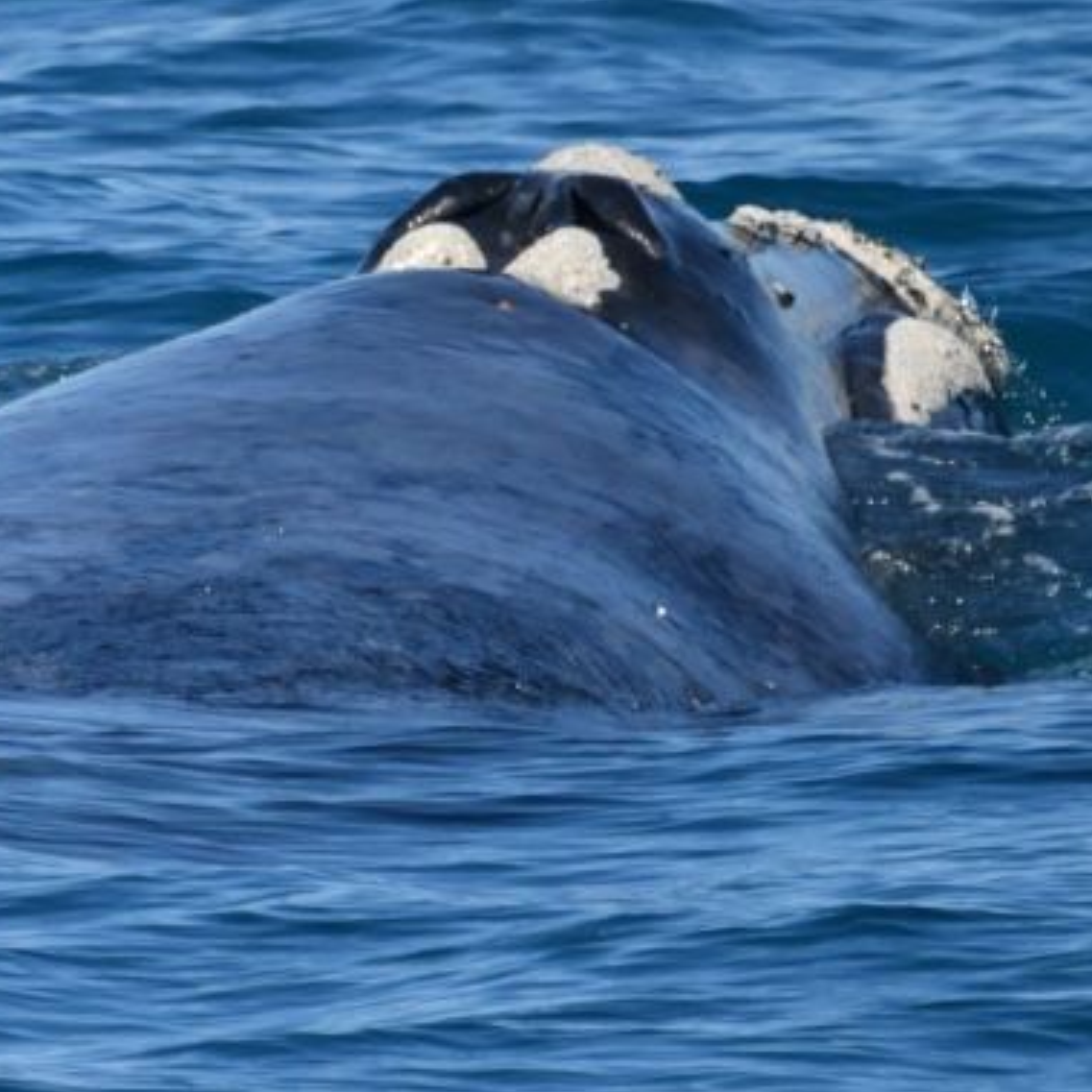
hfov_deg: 1.6
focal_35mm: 1075
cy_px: 488
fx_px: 38367
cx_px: 285
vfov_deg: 1.6
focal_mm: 600
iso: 1400
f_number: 6.3
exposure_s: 1/8000
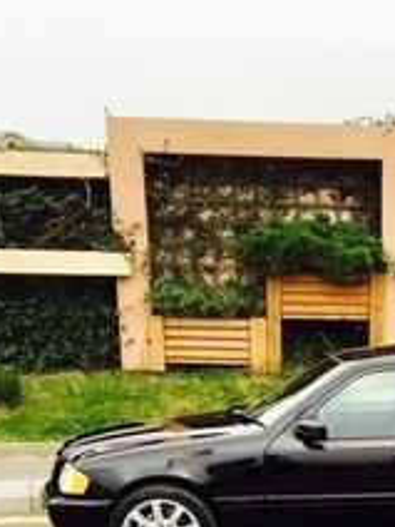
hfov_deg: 20.8
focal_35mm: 68
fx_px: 1035
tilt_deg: -14.6
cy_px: 574
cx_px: 407
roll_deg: -1.9
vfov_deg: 26.4
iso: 32
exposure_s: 1/100
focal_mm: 4.15
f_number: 2.2
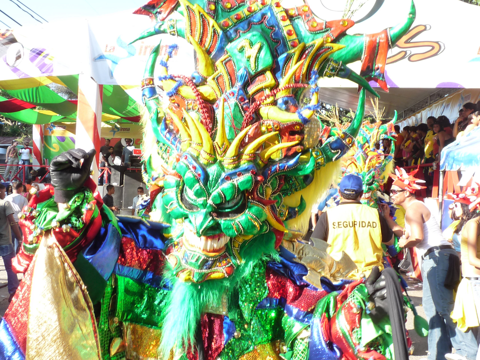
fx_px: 555
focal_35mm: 40
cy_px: 180
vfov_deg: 36.0
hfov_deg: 46.8
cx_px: 240
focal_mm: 4.9
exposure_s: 1/125
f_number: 4
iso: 160
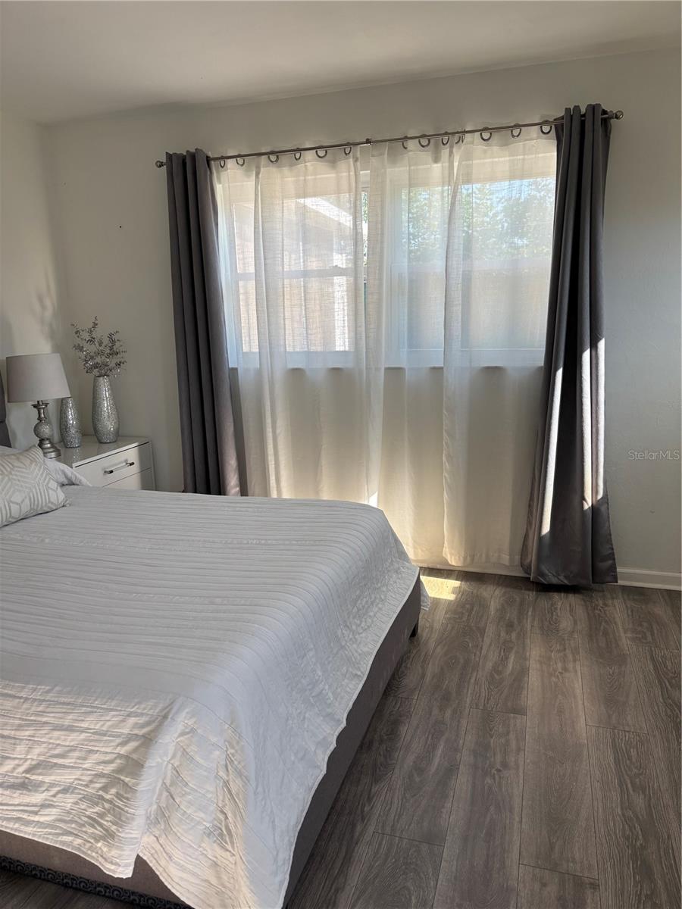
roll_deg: +2.0
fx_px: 683
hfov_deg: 53.1
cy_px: 454
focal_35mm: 26
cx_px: 341
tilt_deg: -12.6
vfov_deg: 67.3
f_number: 1.6
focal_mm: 5.96
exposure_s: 1/166
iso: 40
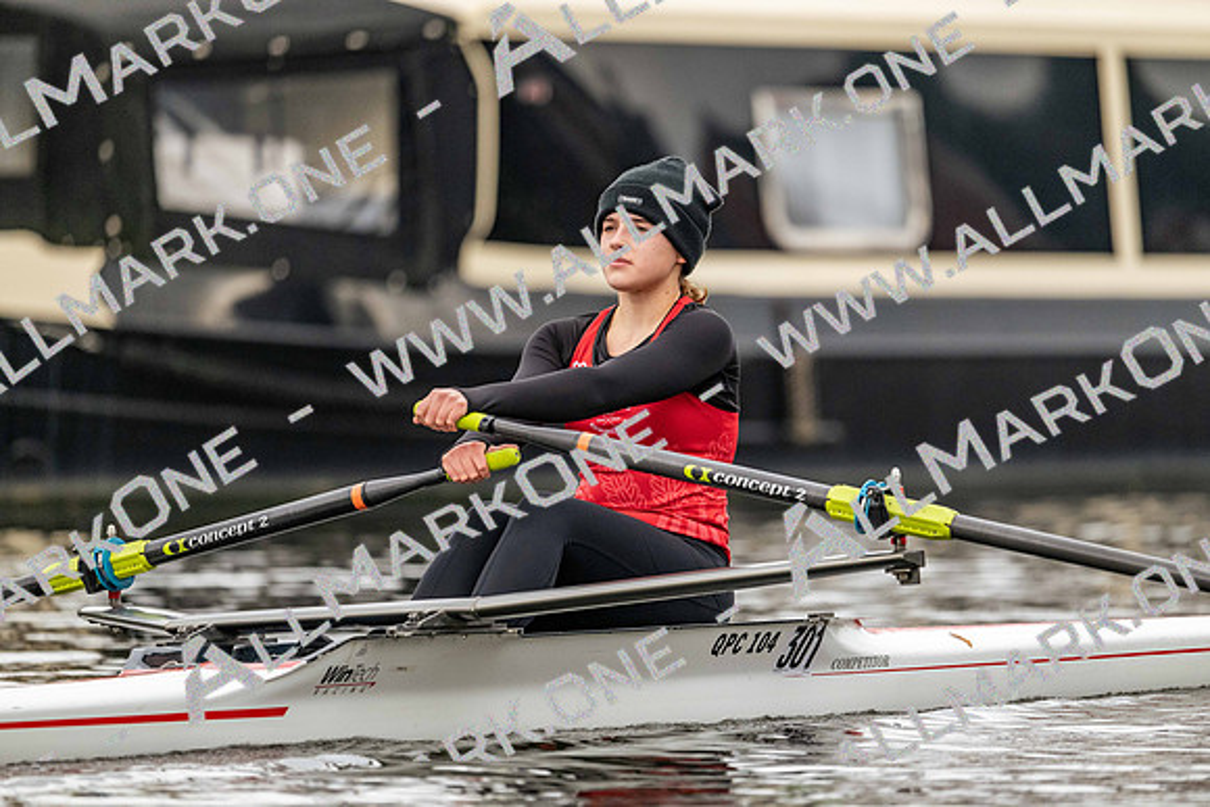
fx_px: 13447
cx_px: 605
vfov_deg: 3.4
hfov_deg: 5.2
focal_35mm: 400
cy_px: 404
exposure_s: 1/2500
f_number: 4.5
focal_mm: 400
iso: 2200
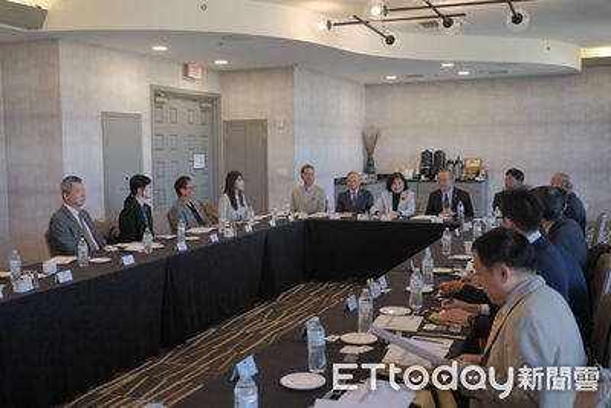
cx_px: 306
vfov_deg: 36.0
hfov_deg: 51.9
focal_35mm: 37
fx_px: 628
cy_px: 204
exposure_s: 1/250
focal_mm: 24.7
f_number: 4
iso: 2500
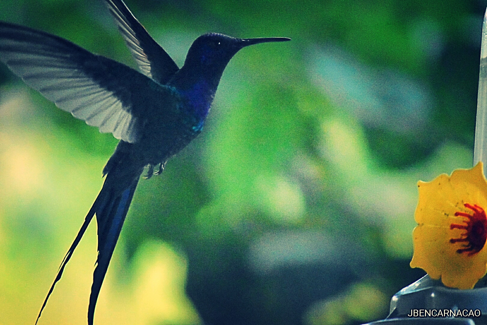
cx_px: 244
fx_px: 5681
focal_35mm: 420
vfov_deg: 3.3
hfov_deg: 4.9
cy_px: 162
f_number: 5.6
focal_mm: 280
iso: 12800
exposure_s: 1/4000
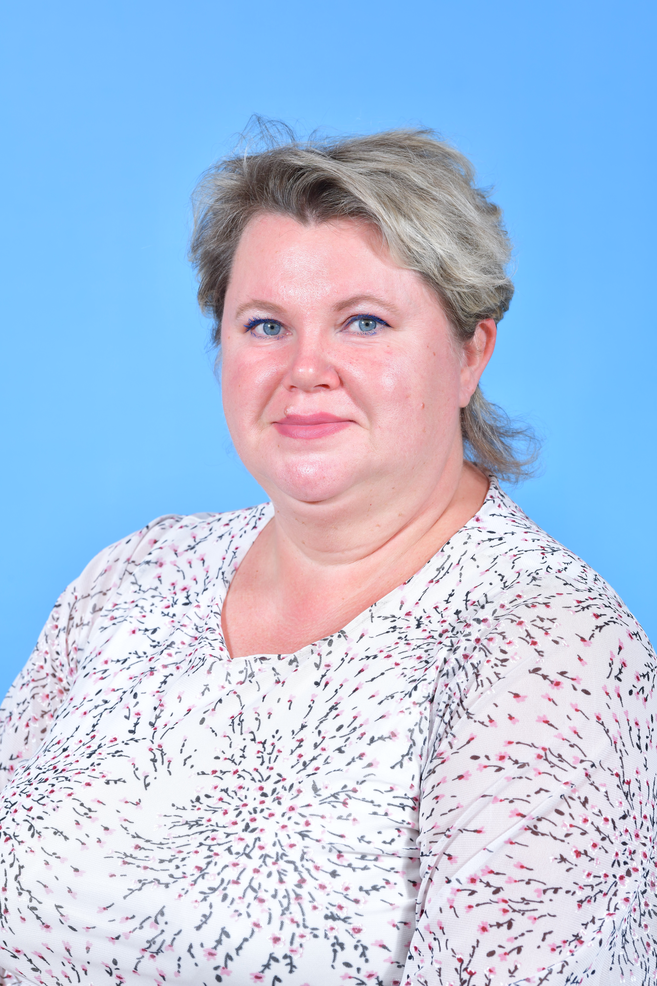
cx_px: 328
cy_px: 493
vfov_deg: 12.8
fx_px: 4380
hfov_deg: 8.6
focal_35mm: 160
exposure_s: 1/125
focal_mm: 160
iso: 320
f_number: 8
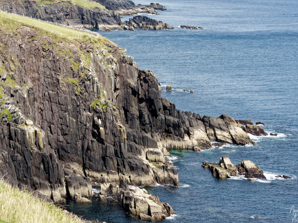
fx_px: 999
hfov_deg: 17.0
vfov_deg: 12.8
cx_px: 149
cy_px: 114
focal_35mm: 116
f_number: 8
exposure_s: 1/1000
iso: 500
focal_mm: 70
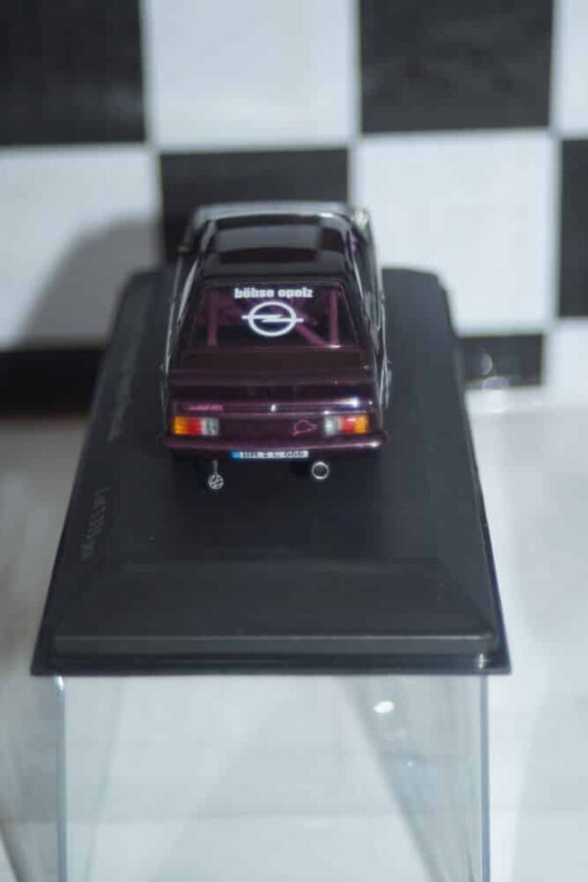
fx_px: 2021
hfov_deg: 16.6
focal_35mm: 82
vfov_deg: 24.6
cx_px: 294
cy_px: 441
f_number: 5
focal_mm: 55
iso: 250
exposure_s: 1/60
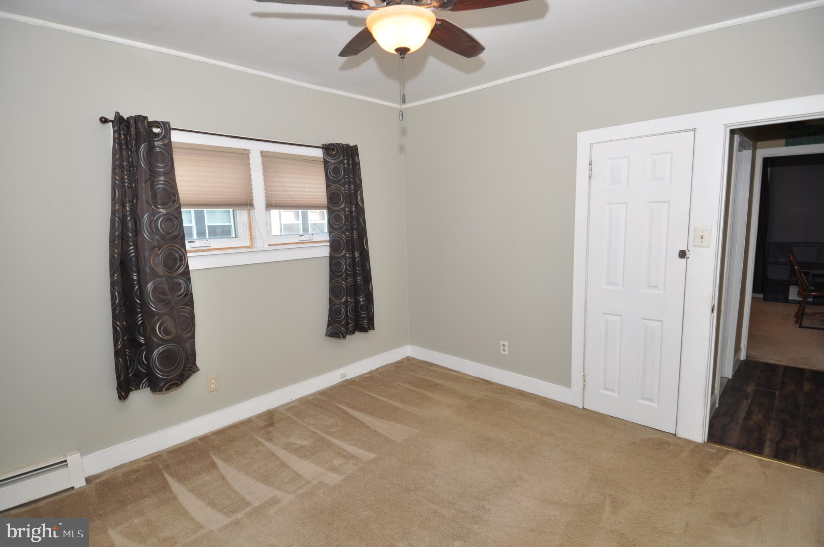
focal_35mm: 18
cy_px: 274
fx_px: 411
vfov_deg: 67.2
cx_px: 412
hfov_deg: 90.1
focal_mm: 12
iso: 250
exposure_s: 1/60
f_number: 4
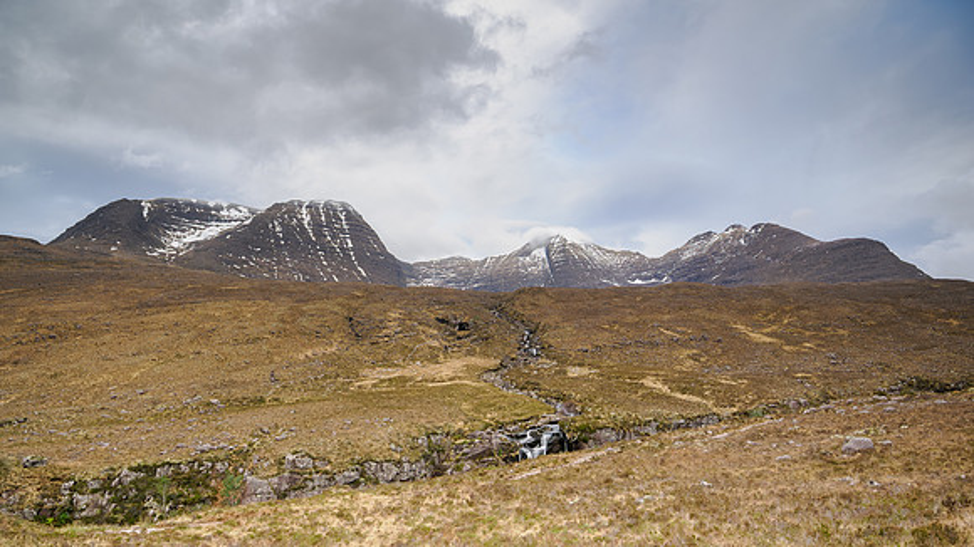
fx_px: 507
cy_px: 346
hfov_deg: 87.7
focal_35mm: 20
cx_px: 486
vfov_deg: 56.0
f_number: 4
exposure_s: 1/80
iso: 200
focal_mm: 9
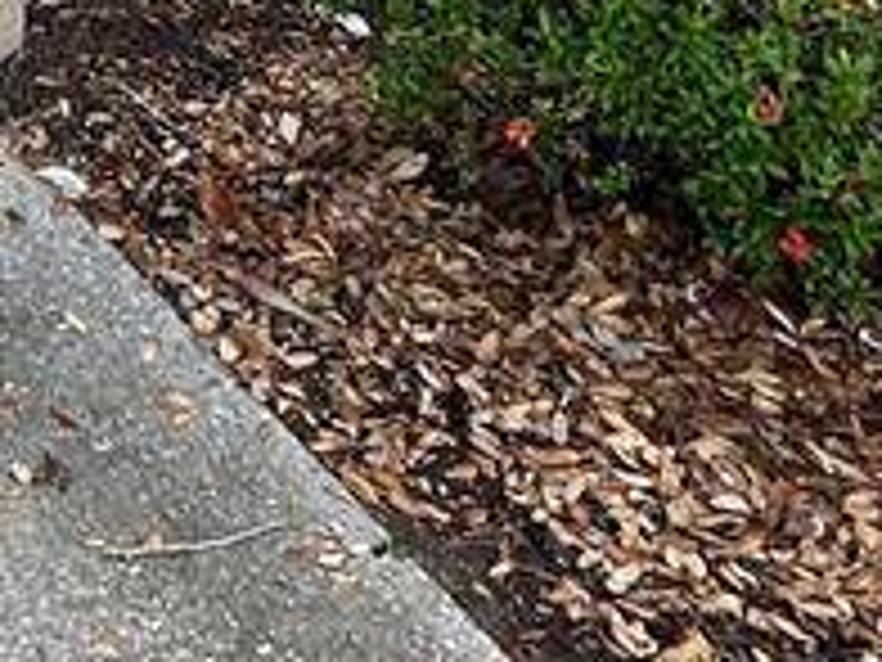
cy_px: -671
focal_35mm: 73
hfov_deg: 21.5
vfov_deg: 15.8
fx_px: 1860
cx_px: -504
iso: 40
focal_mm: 2.22
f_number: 2.2
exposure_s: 1/135
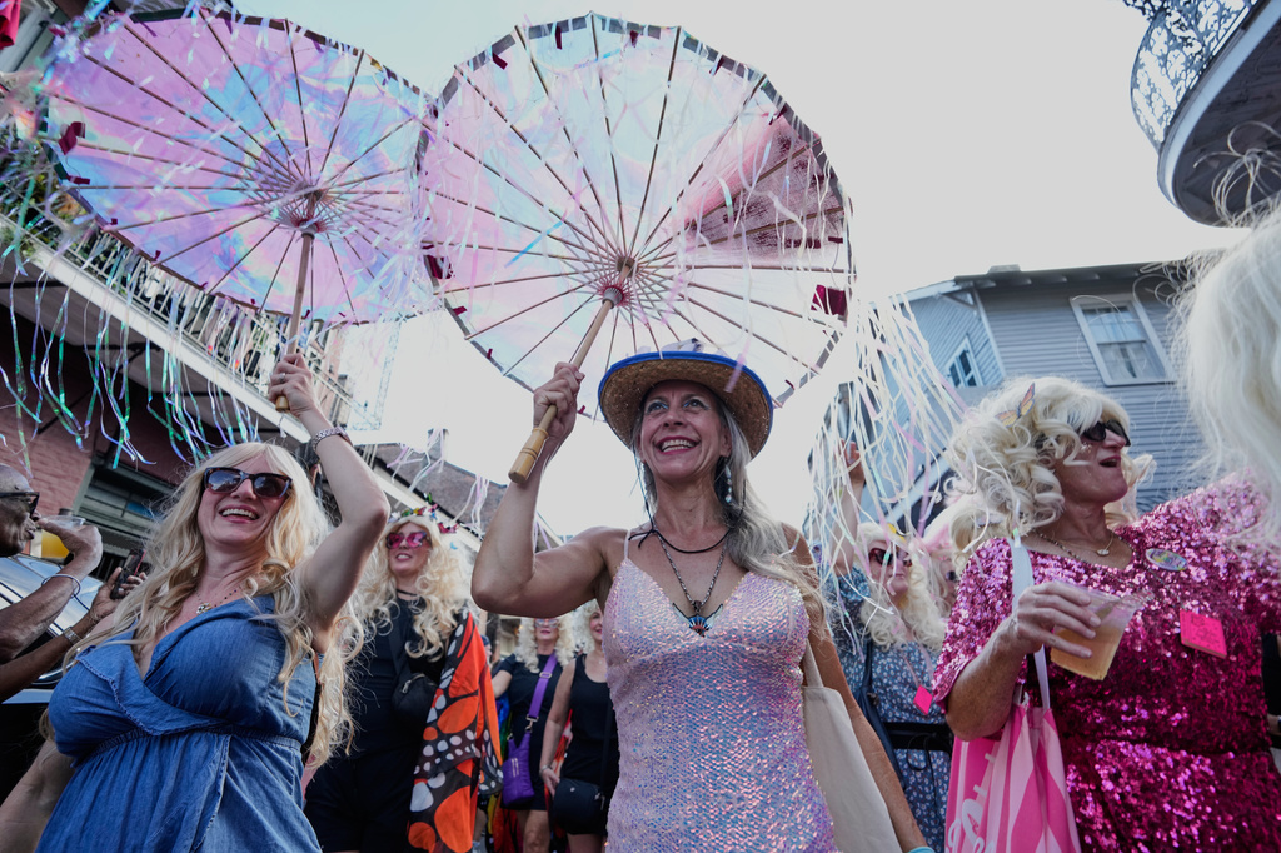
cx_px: 640
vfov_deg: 73.7
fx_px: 569
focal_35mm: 16
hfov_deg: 96.8
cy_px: 426
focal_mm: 16
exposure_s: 1/250
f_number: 4.5
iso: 640
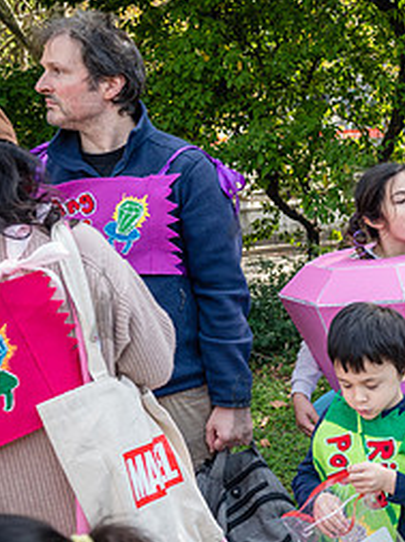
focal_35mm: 64
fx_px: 1001
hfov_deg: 21.0
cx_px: 514
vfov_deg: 30.3
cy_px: 304
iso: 1000
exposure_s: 1/640
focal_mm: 29
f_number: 5
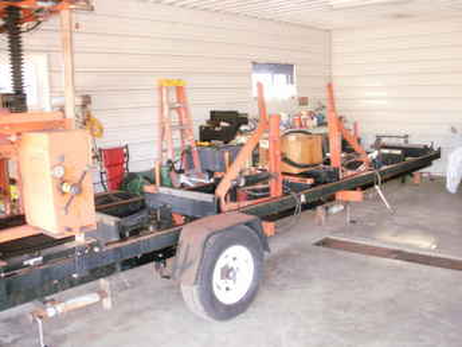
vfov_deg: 39.7
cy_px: 174
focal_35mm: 36
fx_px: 480
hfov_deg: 51.4
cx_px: 231
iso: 400
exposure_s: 1/30
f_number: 3.5
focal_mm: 6.3
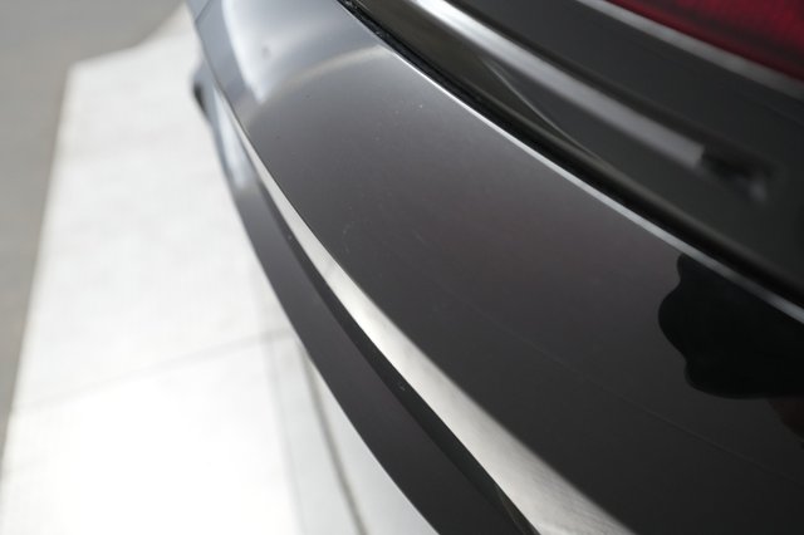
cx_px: 402
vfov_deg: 46.4
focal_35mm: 28
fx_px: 625
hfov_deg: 65.5
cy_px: 268
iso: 3200
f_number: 4.5
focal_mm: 28
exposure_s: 1/100
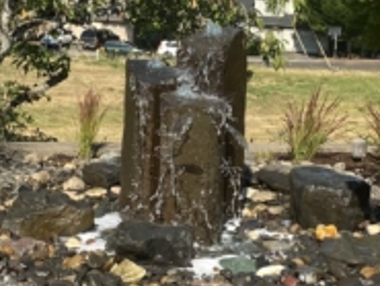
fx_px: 989
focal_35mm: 90
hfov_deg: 21.8
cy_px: 156
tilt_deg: -12.0
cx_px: 185
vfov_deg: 16.4
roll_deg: +0.9
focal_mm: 4.25
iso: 32
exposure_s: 1/2315
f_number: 1.8
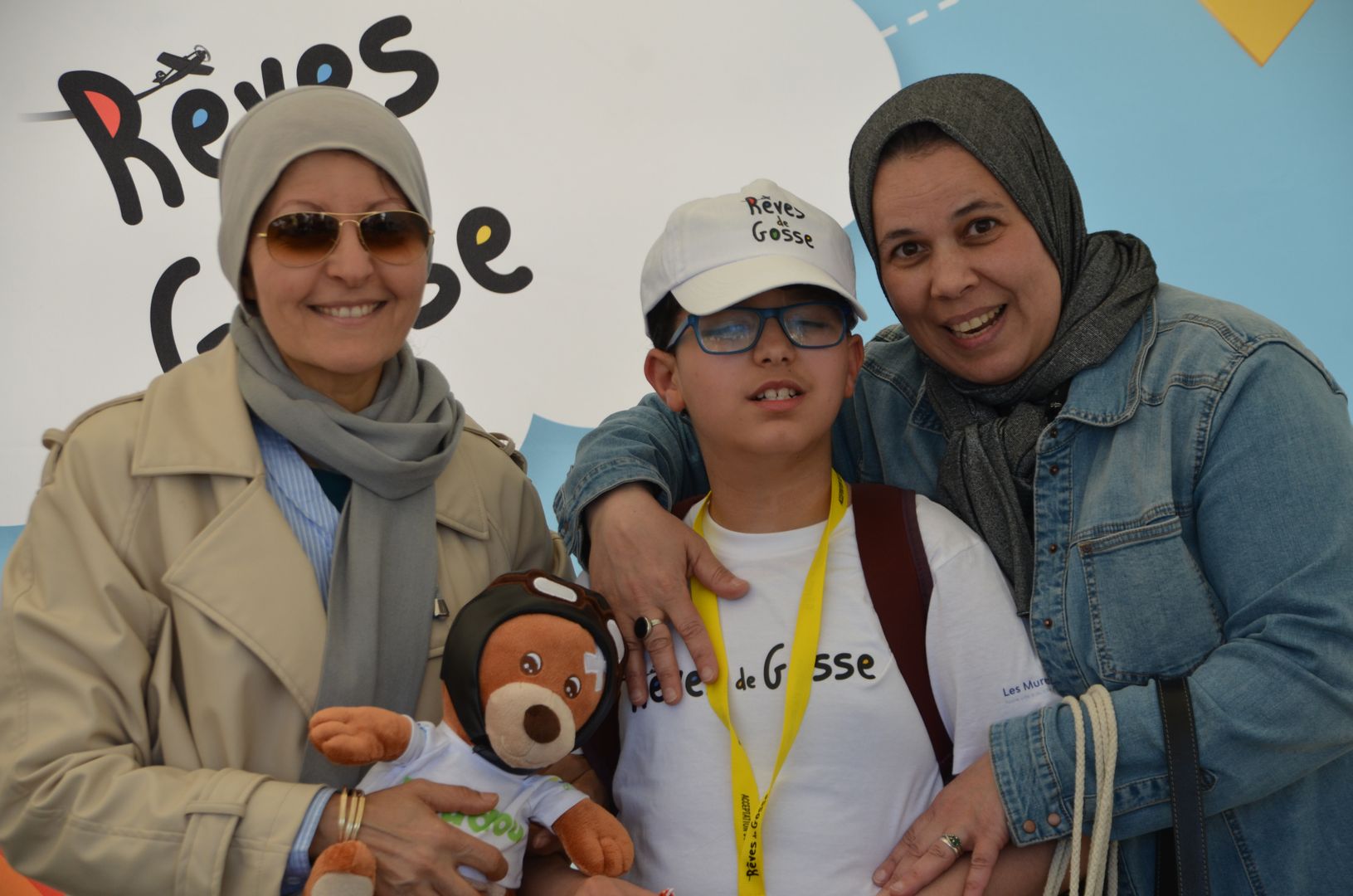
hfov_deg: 15.2
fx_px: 5063
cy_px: 448
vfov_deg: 10.1
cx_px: 676
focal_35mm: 135
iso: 360
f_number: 5.6
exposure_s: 1/500
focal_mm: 90
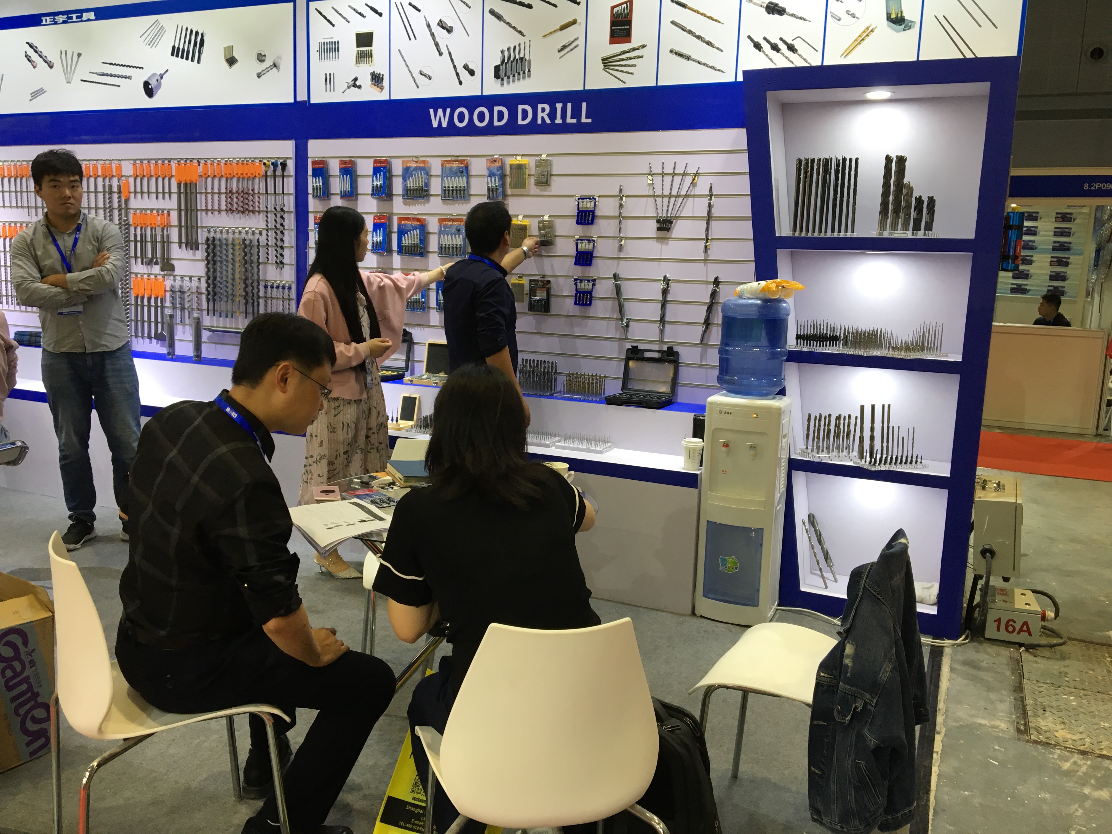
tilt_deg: -9.2
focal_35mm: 29
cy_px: 417
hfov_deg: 61.7
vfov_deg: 48.2
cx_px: 556
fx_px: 932
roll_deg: -1.4
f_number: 2.2
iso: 50
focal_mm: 4.15
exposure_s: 1/33
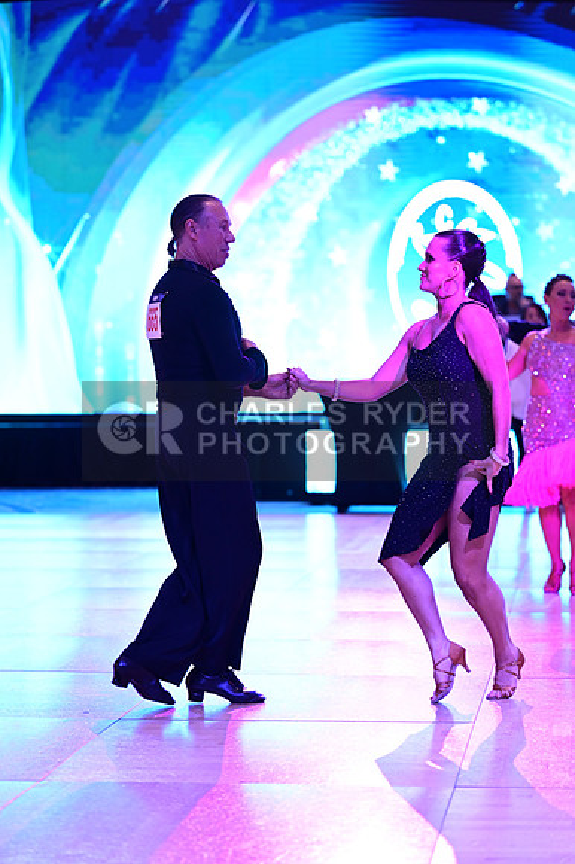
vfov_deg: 20.6
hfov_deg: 13.8
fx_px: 2375
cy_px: 432
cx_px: 288
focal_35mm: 99
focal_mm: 99
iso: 2000
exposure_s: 1/320
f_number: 2.8
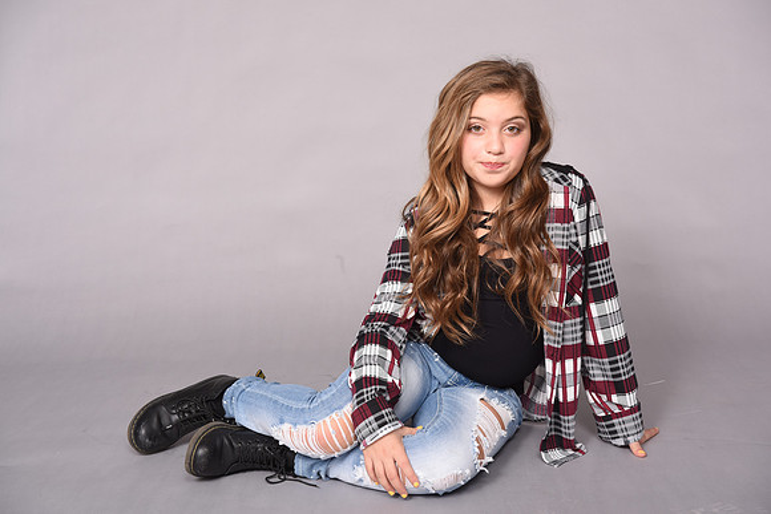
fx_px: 1071
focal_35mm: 50
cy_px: 257
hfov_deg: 39.6
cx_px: 386
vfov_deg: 27.0
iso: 400
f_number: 10
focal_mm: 50
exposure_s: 1/200
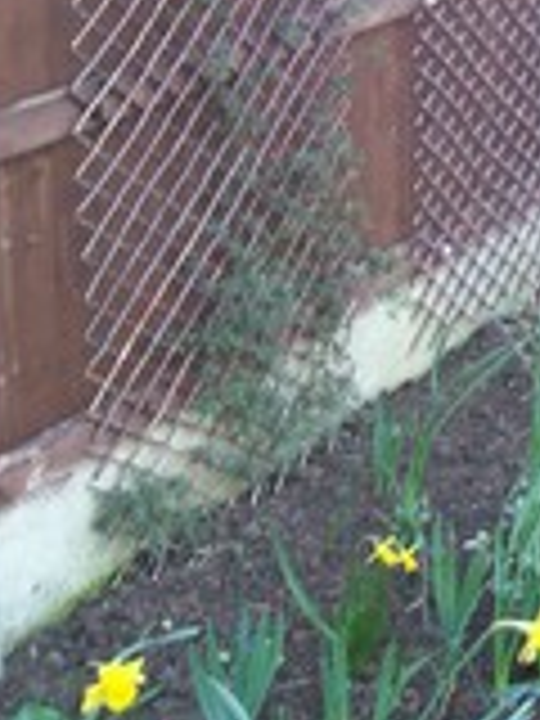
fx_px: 2059
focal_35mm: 99
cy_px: 130
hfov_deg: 14.3
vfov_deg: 19.6
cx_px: 698
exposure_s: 1/32
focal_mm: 6
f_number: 2.7
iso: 99
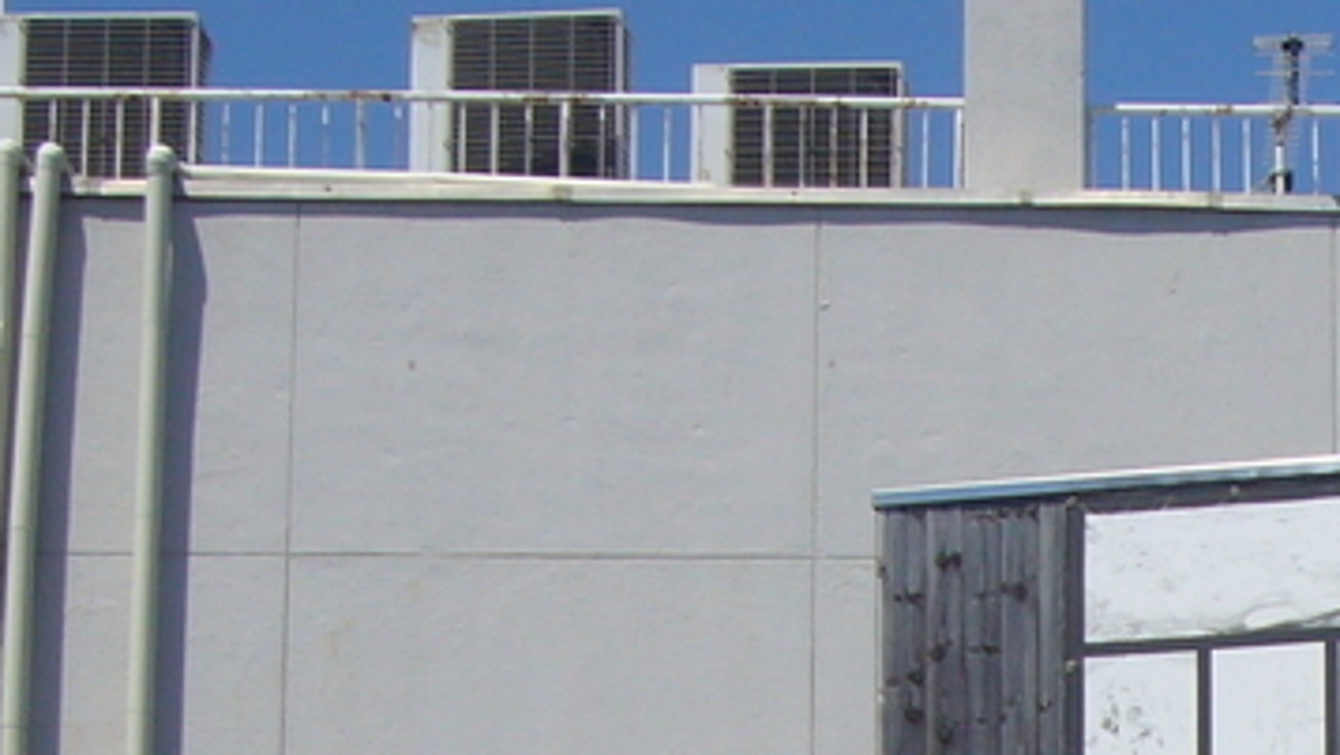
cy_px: 1502
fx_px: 5473
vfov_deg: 7.6
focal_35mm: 154
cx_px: 1790
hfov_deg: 13.4
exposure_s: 1/400
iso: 80
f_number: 7.1
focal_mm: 6.9
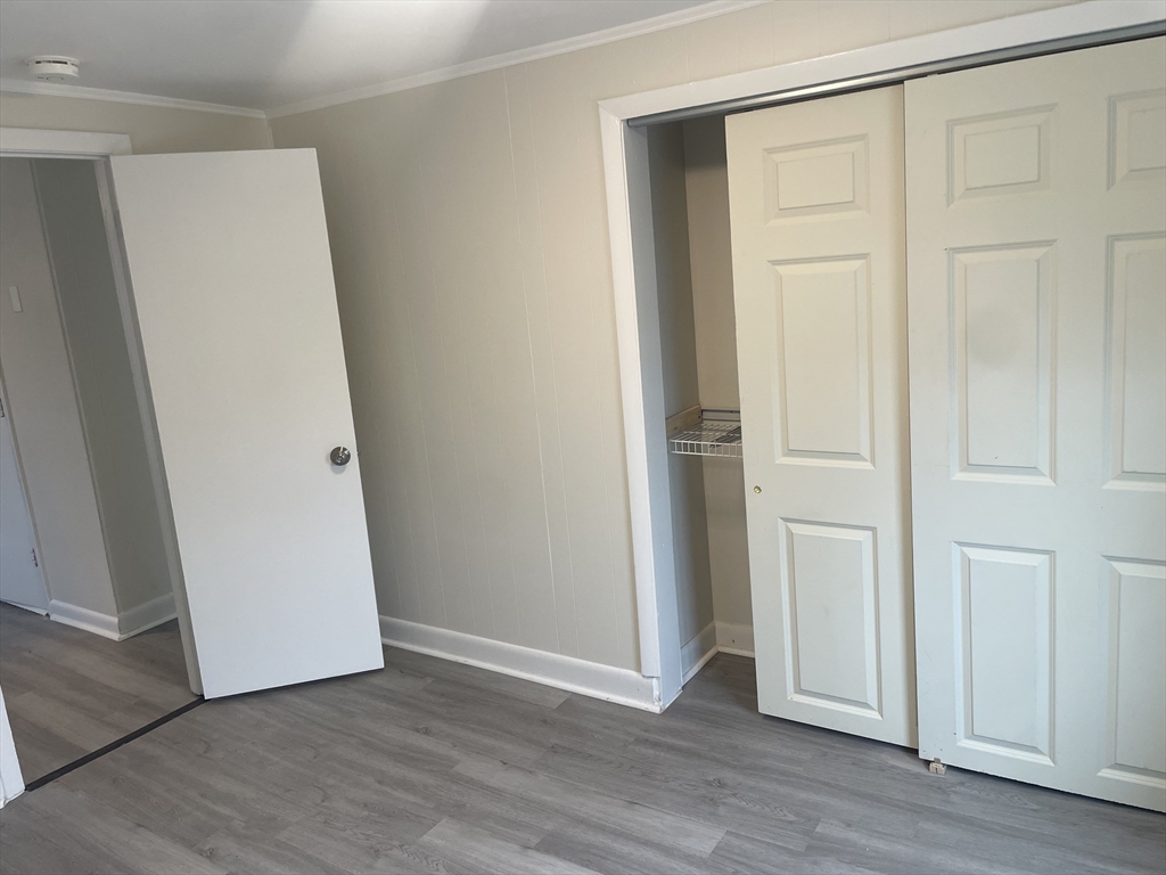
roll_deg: +4.1
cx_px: 583
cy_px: 438
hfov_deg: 67.3
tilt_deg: -11.6
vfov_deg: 53.1
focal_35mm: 26
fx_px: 876
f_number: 1.6
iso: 100
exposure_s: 1/120
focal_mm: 4.2
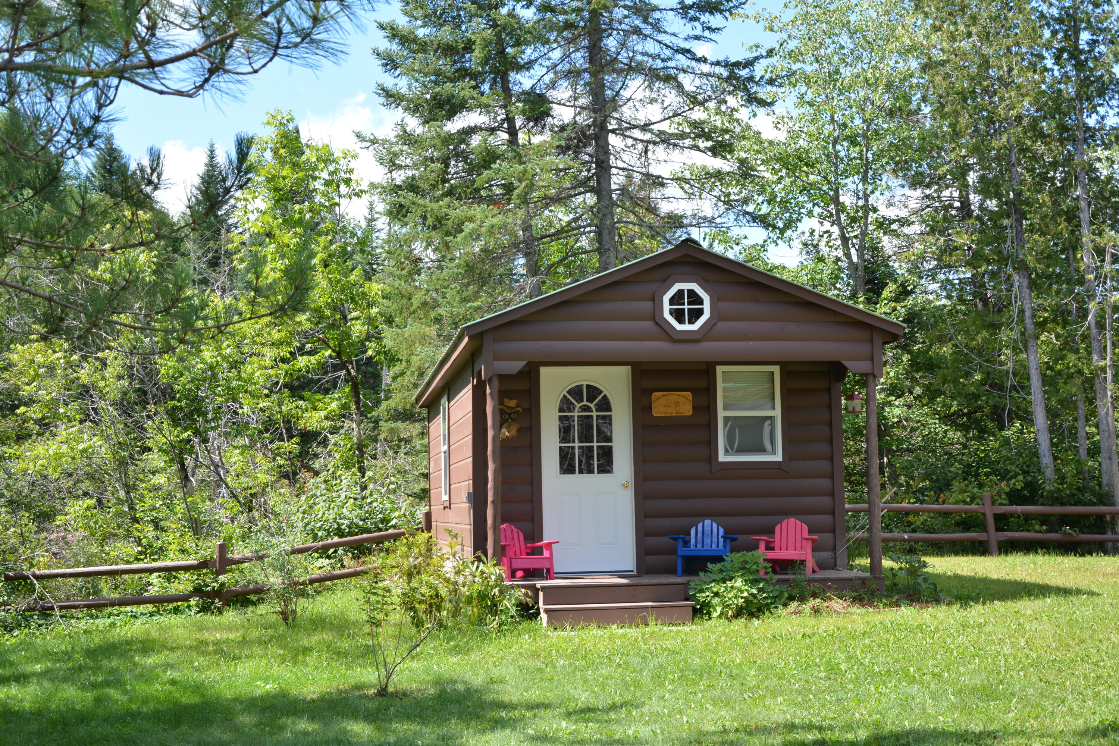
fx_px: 1492
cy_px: 373
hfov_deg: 41.1
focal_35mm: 48
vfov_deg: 28.1
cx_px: 560
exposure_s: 1/200
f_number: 7.1
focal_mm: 32
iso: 200
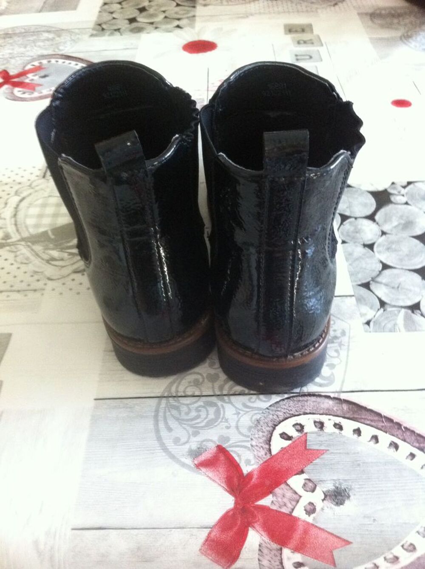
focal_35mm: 35
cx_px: 212
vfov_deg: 52.7
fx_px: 575
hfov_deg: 40.6
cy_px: 284
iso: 400
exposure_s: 1/17
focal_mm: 3.85
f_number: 2.8
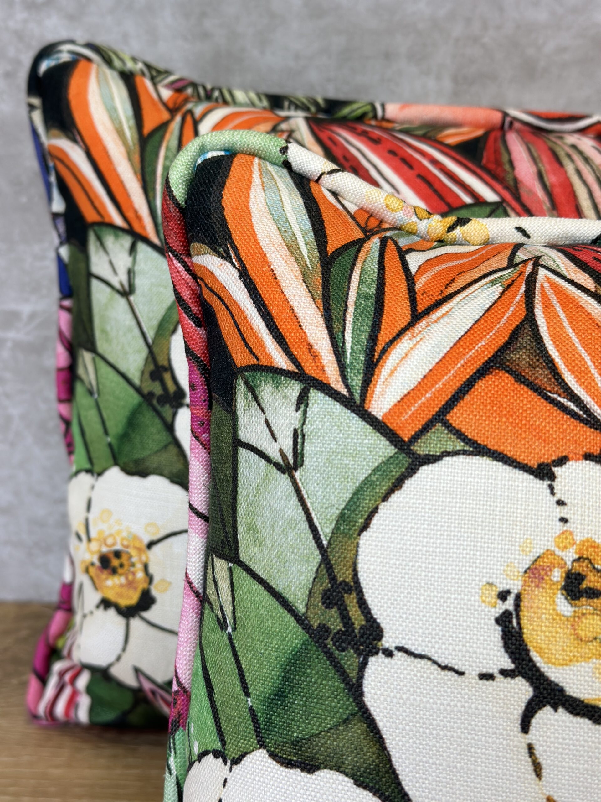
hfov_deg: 30.3
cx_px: 300
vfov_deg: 39.7
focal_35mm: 48
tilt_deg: -19.5
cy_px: 401
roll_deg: +1.1
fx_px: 1111
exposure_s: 1/201
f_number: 1.78
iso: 80
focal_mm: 6.86
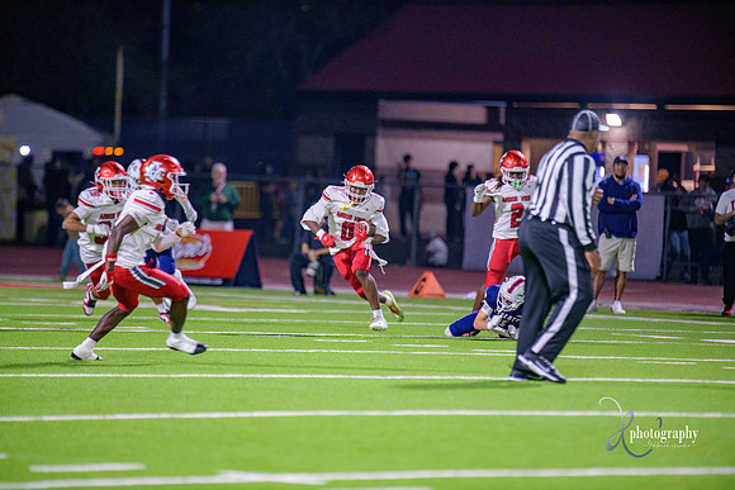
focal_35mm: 300
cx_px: 368
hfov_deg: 6.9
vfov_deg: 4.6
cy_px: 245
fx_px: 6126
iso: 2000
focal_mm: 300
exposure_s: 1/250
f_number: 2.8
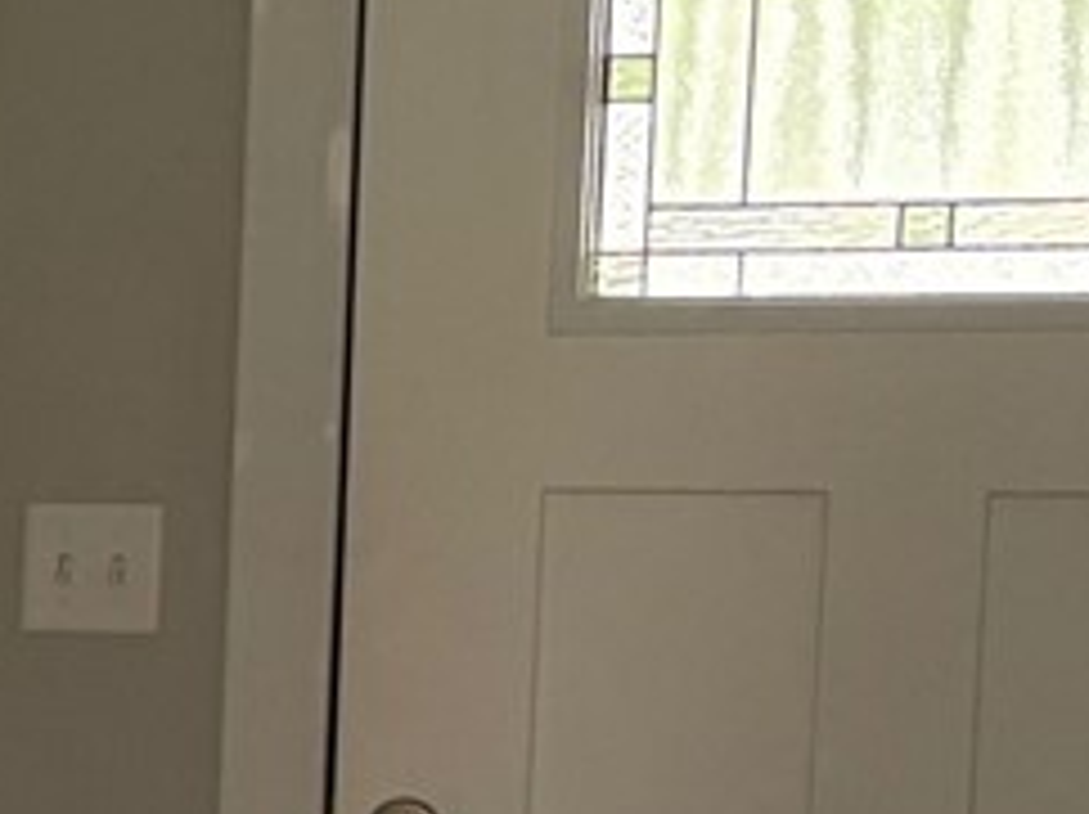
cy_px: 985
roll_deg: -0.1
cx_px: -1760
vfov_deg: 8.5
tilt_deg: -6.7
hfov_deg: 9.8
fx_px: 5406
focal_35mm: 172
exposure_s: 1/60
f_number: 1.6
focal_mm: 5.96
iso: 125
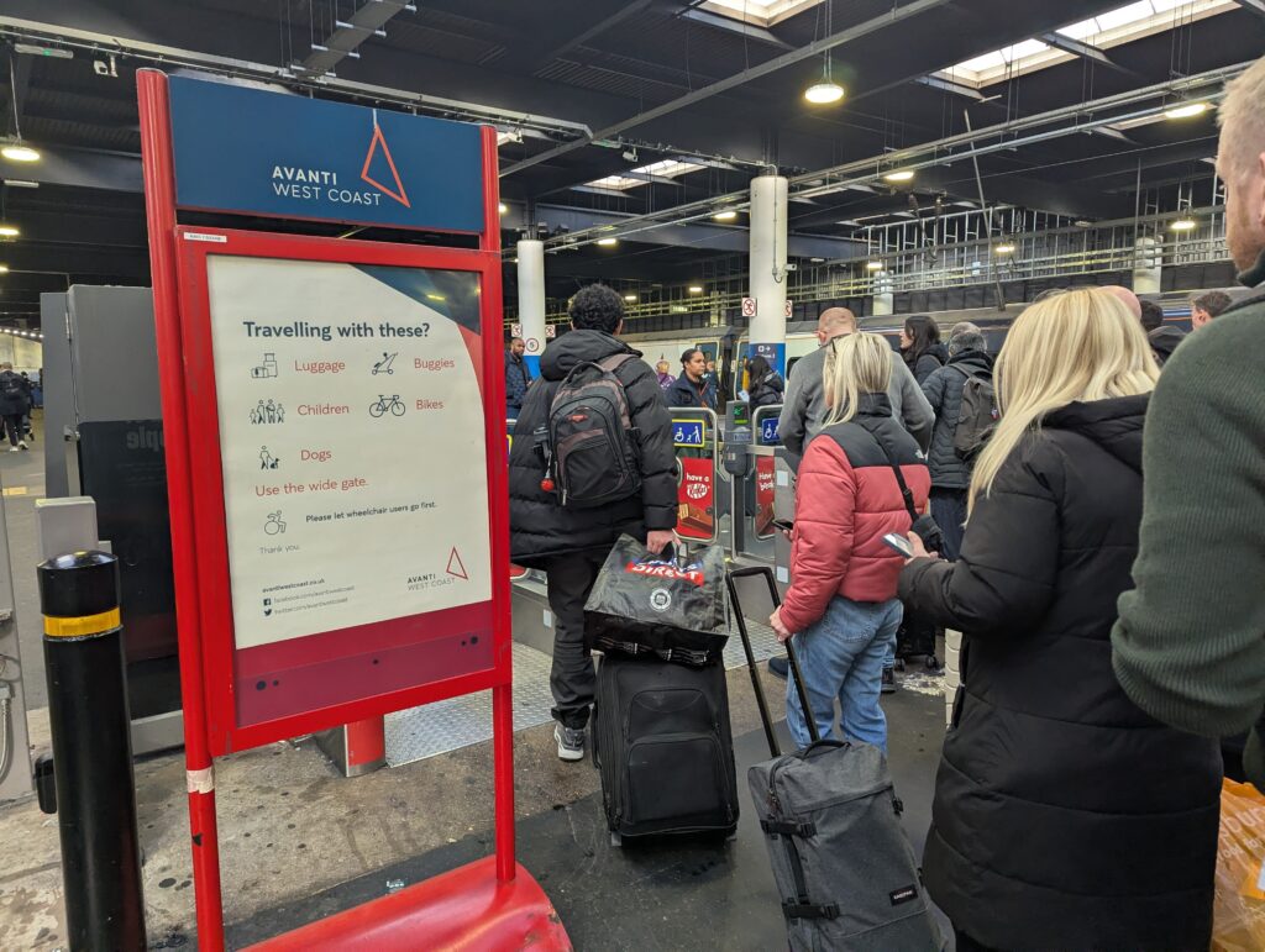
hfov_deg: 71.5
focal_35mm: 24
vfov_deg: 56.9
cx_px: 632
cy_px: 476
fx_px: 878
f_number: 1.85
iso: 370
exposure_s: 1/275
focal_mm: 6.81
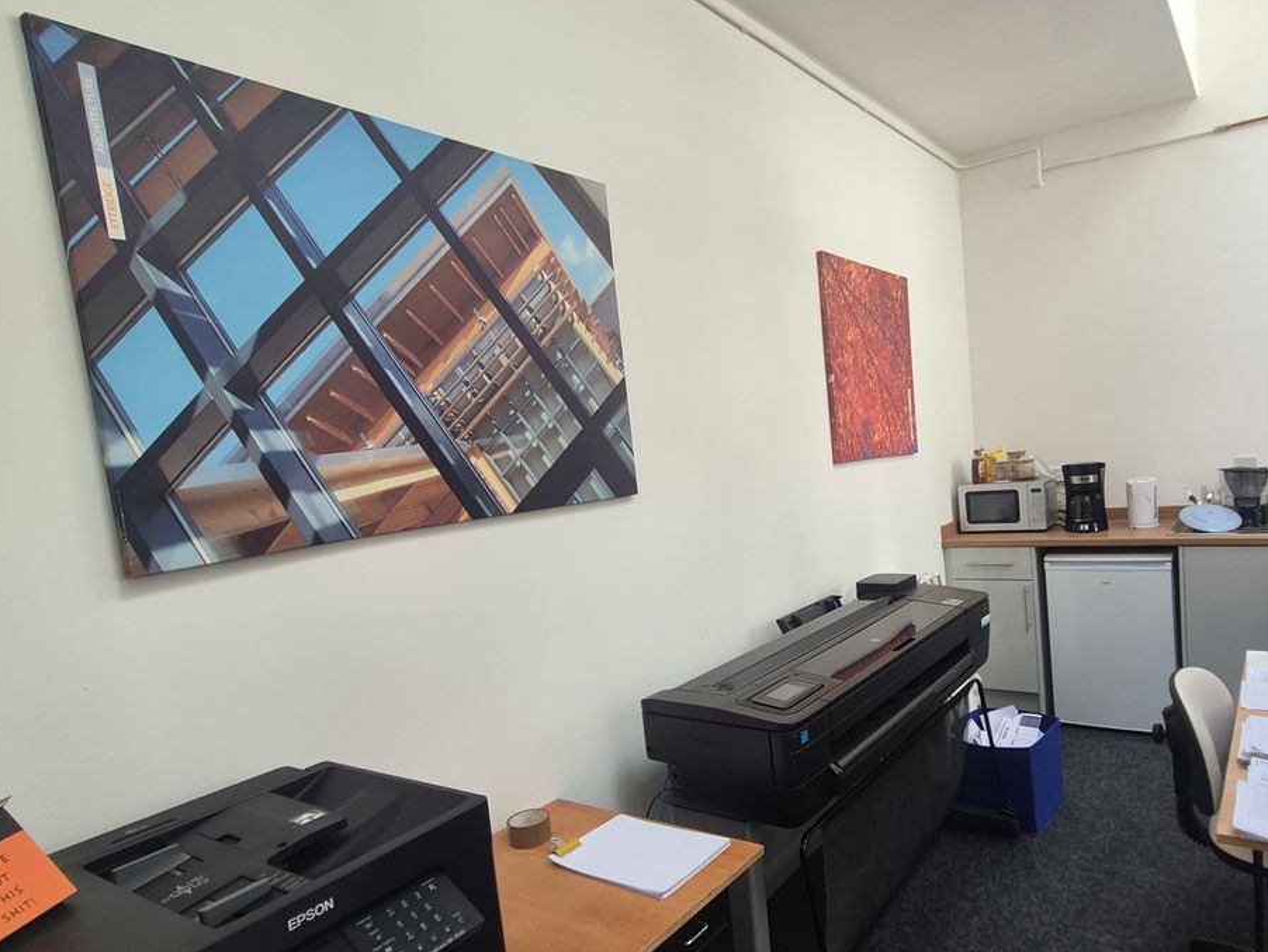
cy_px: 528
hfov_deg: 93.1
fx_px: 586
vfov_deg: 77.9
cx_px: 770
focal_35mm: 16
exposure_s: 1/50
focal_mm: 1.74
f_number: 2.2
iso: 64
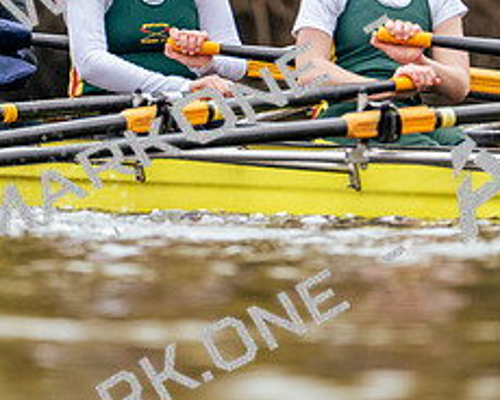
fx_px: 17758
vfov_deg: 1.3
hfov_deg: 1.6
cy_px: 36
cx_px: 265
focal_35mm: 1200
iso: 2000
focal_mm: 506
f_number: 6.3
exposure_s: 1/2000
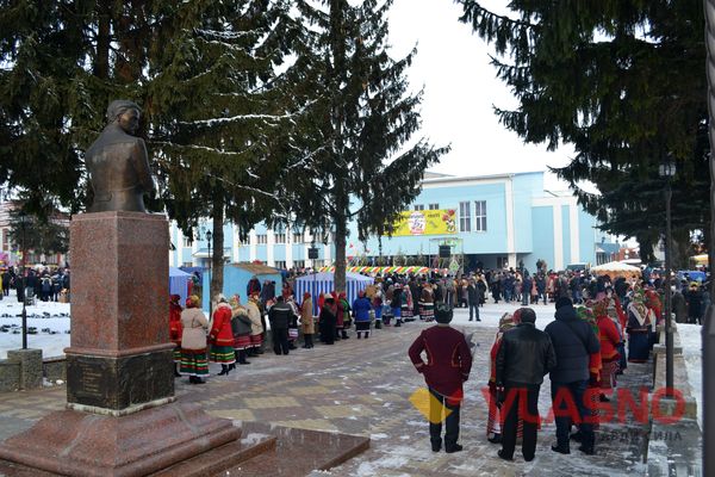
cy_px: 238
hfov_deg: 61.9
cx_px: 358
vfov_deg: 43.6
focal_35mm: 30
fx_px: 596
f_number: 5.6
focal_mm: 20
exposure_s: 1/125
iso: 100
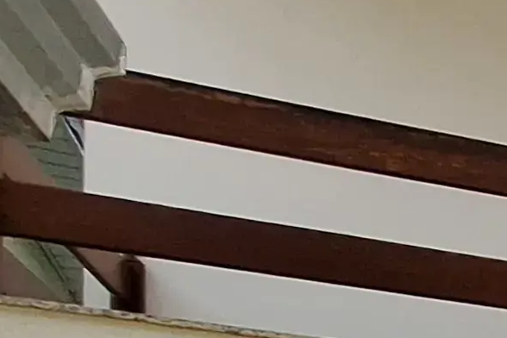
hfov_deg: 11.2
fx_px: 1296
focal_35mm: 92
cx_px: 1557
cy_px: 789
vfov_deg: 12.1
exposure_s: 1/1447
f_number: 2.2
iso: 40
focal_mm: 1.74
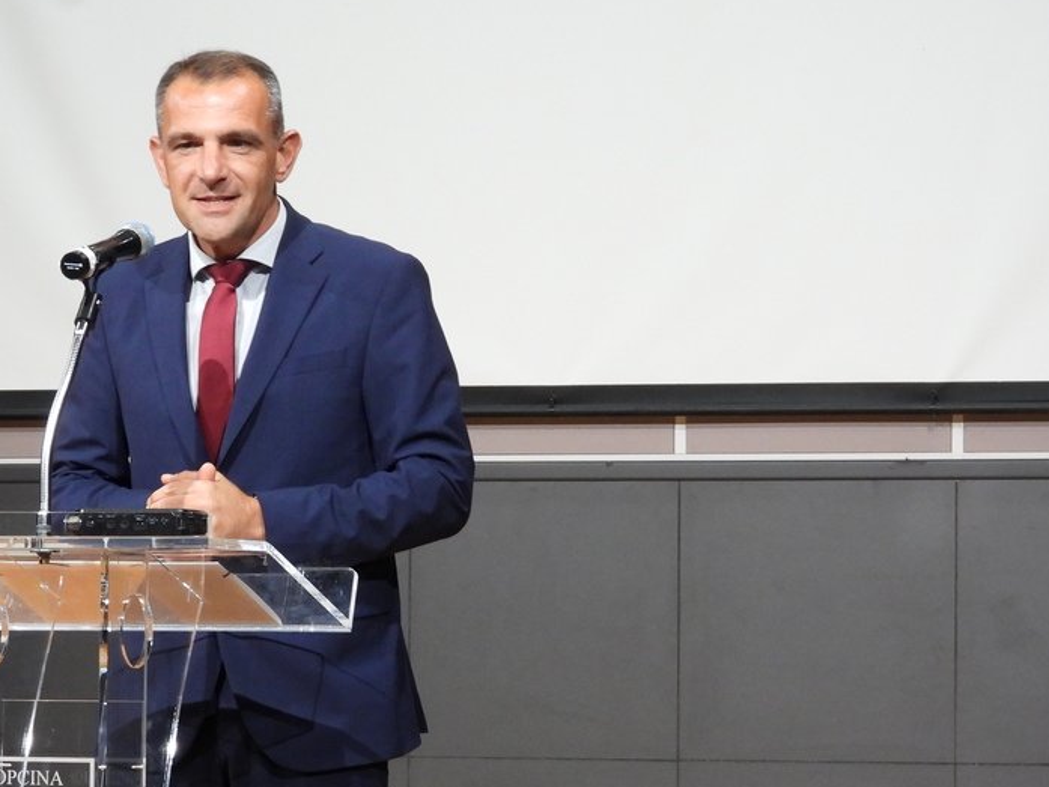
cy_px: 512
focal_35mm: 198
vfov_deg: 7.5
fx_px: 6001
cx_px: 361
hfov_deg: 10.0
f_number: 4
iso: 400
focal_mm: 20.7
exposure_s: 1/30
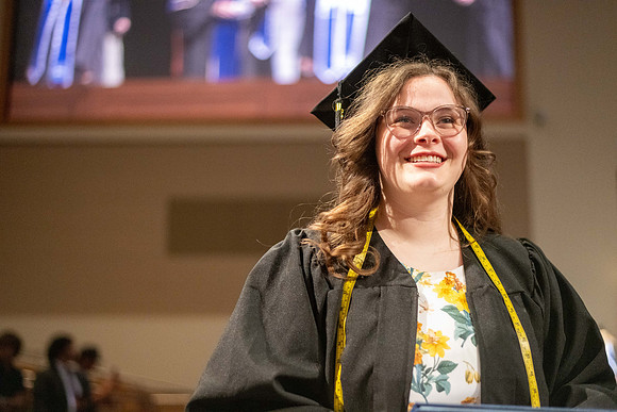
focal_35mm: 50
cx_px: 308
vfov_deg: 27.0
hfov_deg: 39.6
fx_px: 857
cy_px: 206
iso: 10000
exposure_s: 1/250
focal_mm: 50
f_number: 1.8
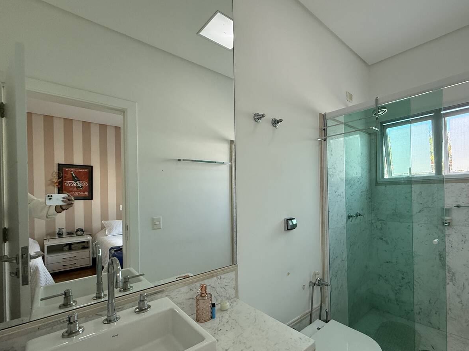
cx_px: 274
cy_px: 194
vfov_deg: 74.5
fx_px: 230
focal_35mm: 17
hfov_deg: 90.2
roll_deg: +1.5
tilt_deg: +1.7
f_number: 2.2
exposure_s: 1/120
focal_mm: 2.22
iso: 200
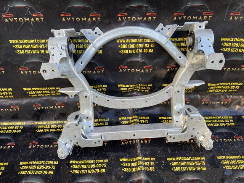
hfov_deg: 67.3
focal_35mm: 26
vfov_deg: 53.0
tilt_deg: -38.1
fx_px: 183
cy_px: 92
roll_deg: +0.0
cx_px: 122
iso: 40
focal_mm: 4.2
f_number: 1.6
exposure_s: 1/121
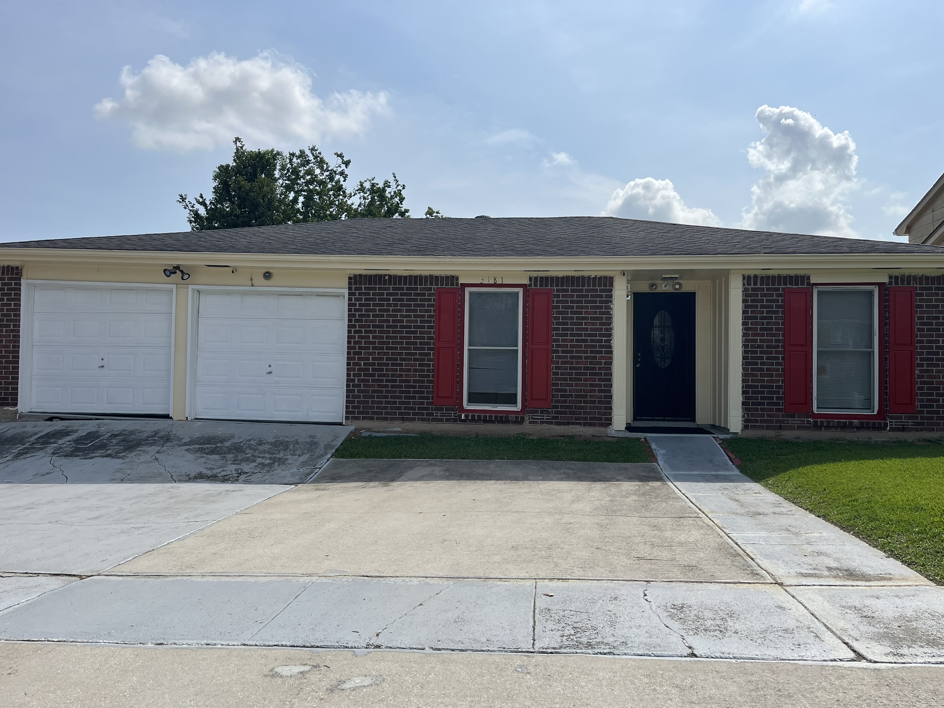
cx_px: 472
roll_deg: +1.1
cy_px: 354
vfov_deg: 53.1
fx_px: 709
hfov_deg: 67.3
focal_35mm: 26
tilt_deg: +3.4
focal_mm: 5.1
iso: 50
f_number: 1.6
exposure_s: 1/7353
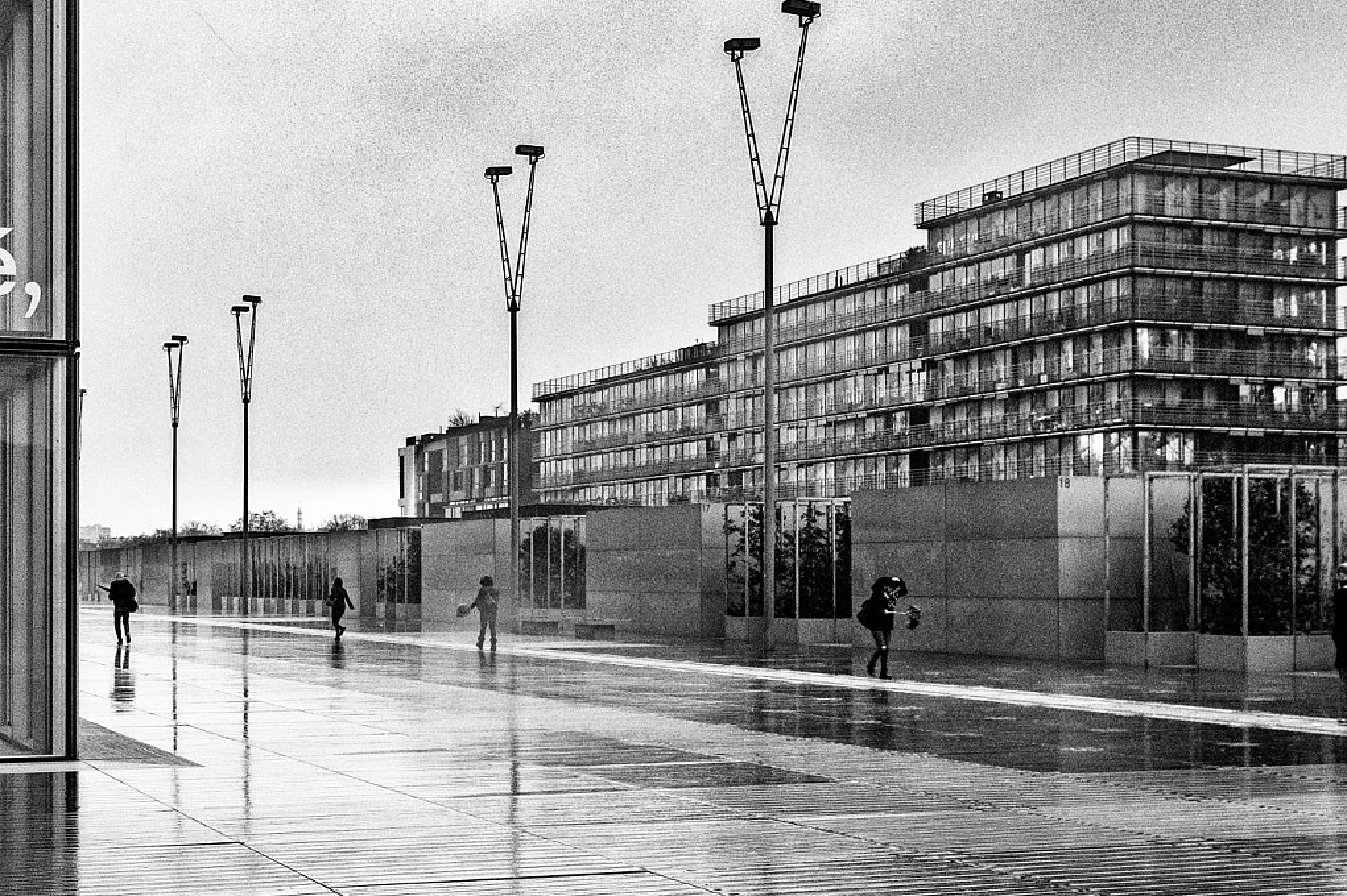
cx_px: 371
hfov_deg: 41.0
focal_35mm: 47
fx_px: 1758
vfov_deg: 28.6
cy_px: 495
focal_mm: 20
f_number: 5.6
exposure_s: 1/60
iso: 2500
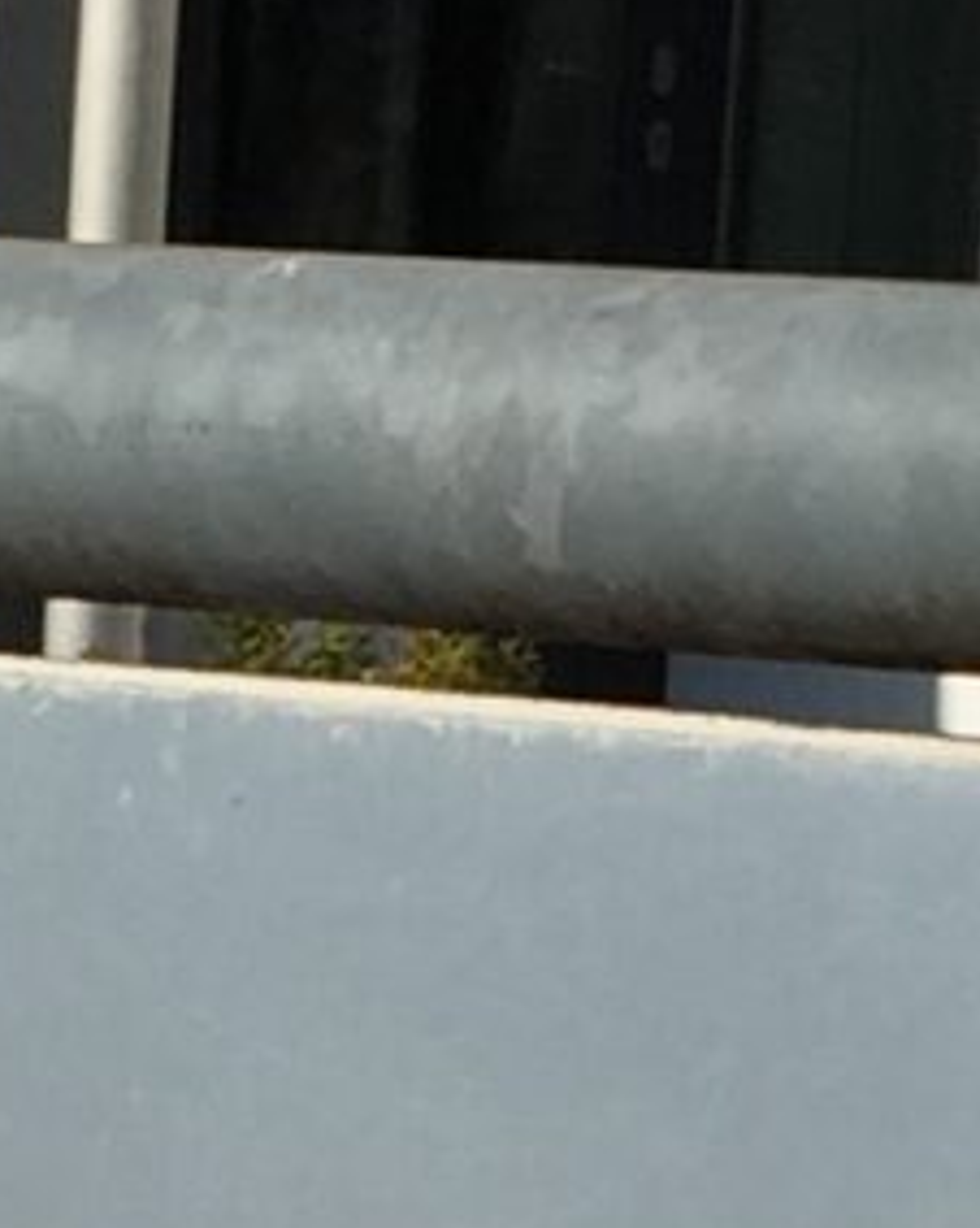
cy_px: 1284
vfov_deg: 7.5
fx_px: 9291
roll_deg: -3.5
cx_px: 499
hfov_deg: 6.0
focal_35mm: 256
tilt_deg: -5.5
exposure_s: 1/2639
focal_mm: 4.15
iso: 32
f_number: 2.2
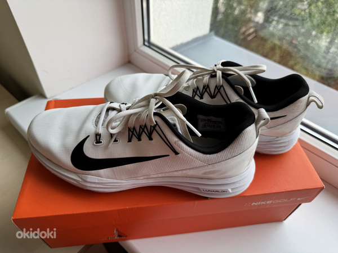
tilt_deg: -47.8
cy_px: 126
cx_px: 169
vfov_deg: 56.8
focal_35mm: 24
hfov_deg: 71.6
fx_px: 234
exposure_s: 1/488
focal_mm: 6.76
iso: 80
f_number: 1.78
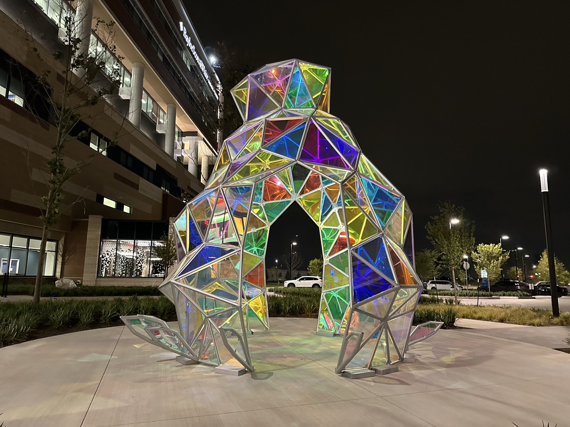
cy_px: 214
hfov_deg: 71.6
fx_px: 395
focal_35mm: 24
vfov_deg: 56.8
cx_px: 285
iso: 1000
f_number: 1.78
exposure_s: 1/40
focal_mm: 6.86
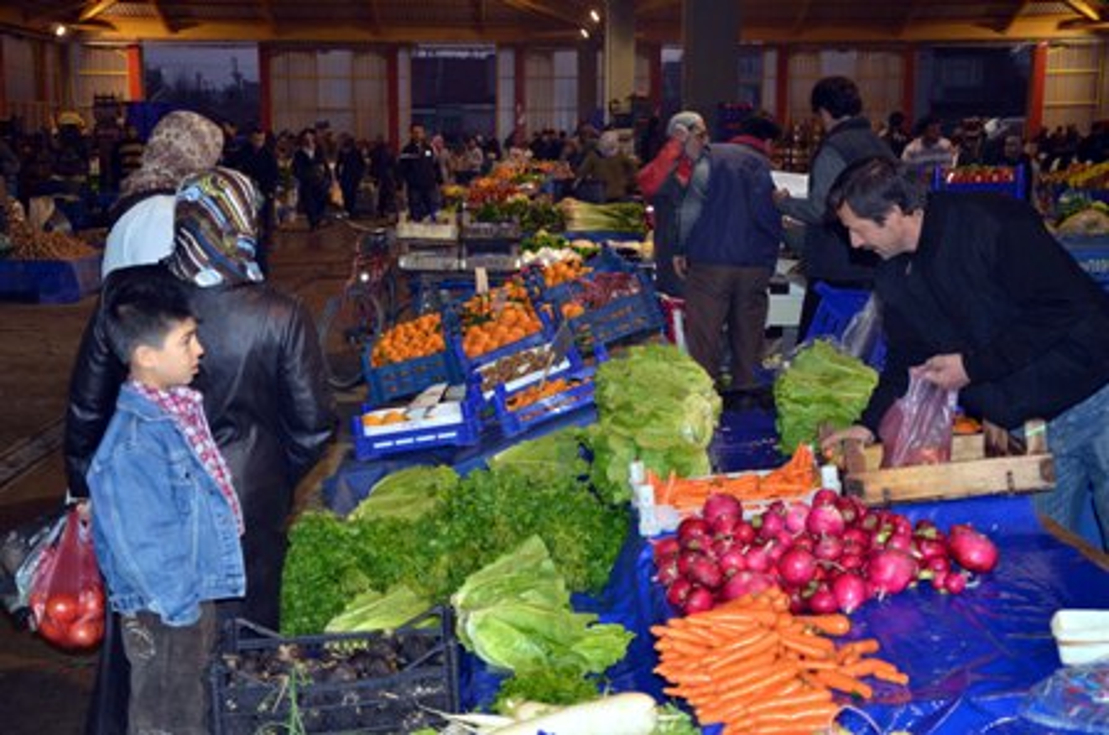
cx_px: 554
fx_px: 1614
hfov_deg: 37.9
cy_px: 368
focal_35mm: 52
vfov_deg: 25.7
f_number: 4.5
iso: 800
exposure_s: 1/60
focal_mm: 35
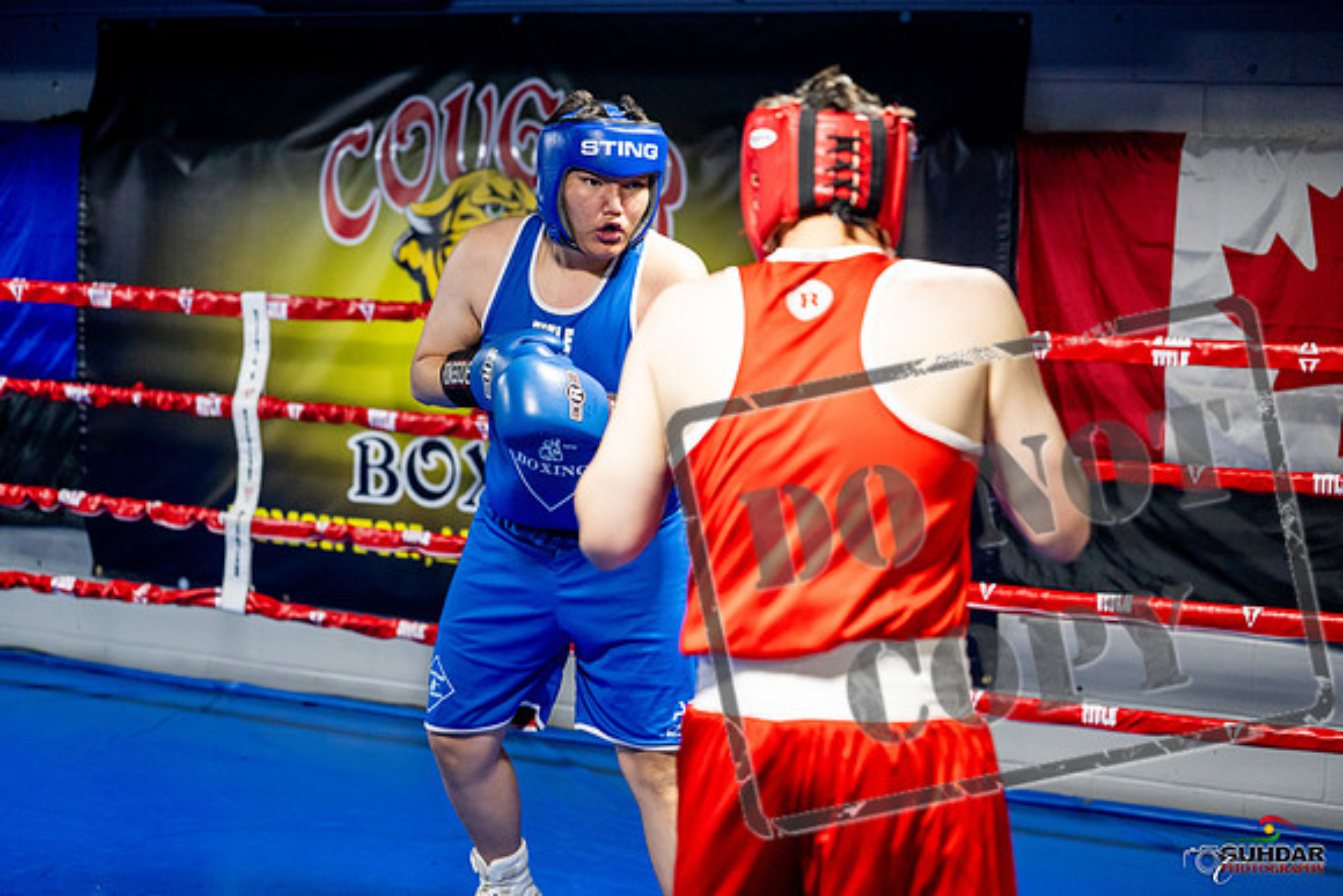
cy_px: 448
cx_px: 672
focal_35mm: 58
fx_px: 2164
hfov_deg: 34.5
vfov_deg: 23.4
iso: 4000
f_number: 2
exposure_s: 1/1000
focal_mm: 58
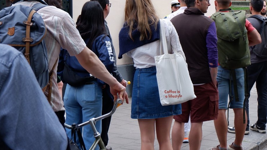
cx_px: 165
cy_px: 4
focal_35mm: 76
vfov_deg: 15.6
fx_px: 538
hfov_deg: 27.8
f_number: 4.2
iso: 250
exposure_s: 1/100
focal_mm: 22.1
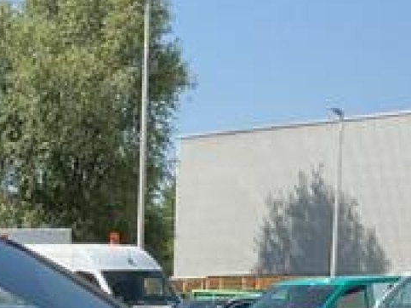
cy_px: 639
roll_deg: -2.0
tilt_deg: -8.8
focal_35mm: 164
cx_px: -74
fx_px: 1947
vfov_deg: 8.5
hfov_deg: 11.8
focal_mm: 3
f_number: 1.8
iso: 16
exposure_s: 1/1279
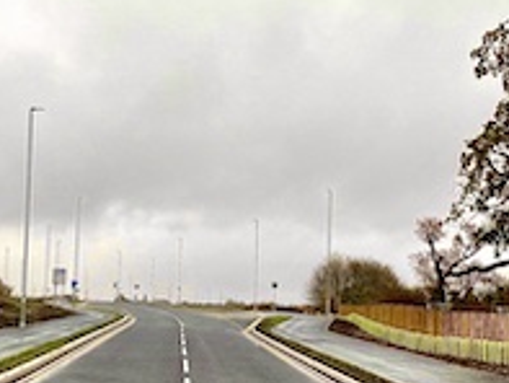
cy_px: 268
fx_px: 971
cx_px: 209
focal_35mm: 66
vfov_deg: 22.1
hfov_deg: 29.3
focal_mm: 4.25
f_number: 1.8
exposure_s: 1/418
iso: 32
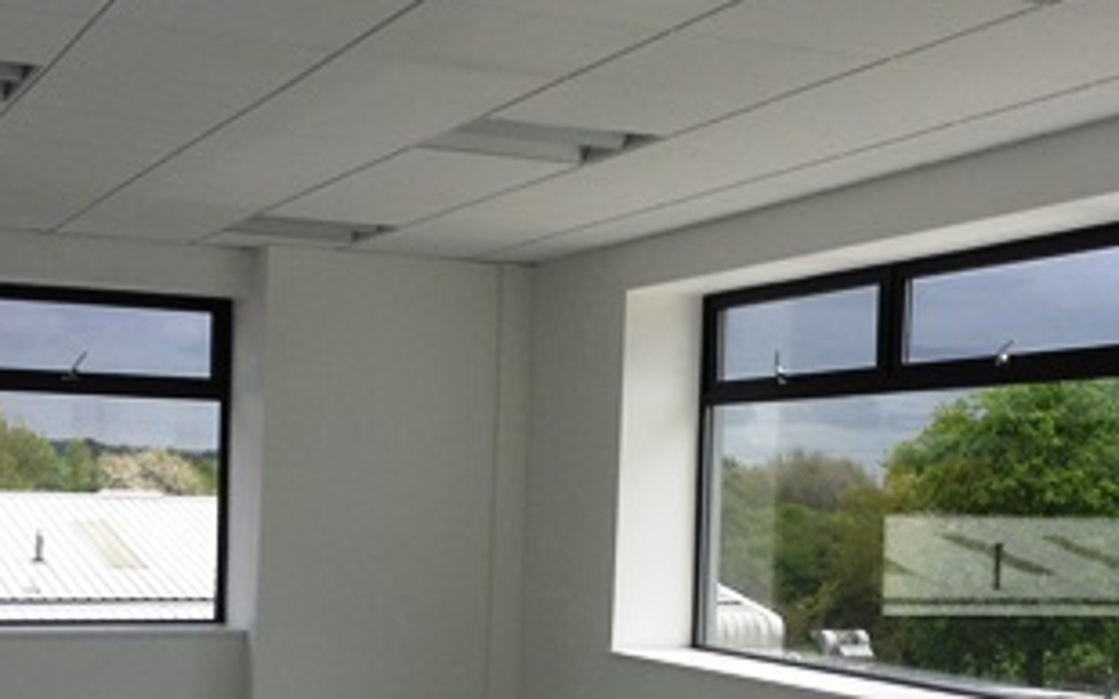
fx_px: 2195
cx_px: 598
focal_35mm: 72
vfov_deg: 18.0
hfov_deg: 28.6
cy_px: 540
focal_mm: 4.28
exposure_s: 1/409
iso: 50
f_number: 2.4
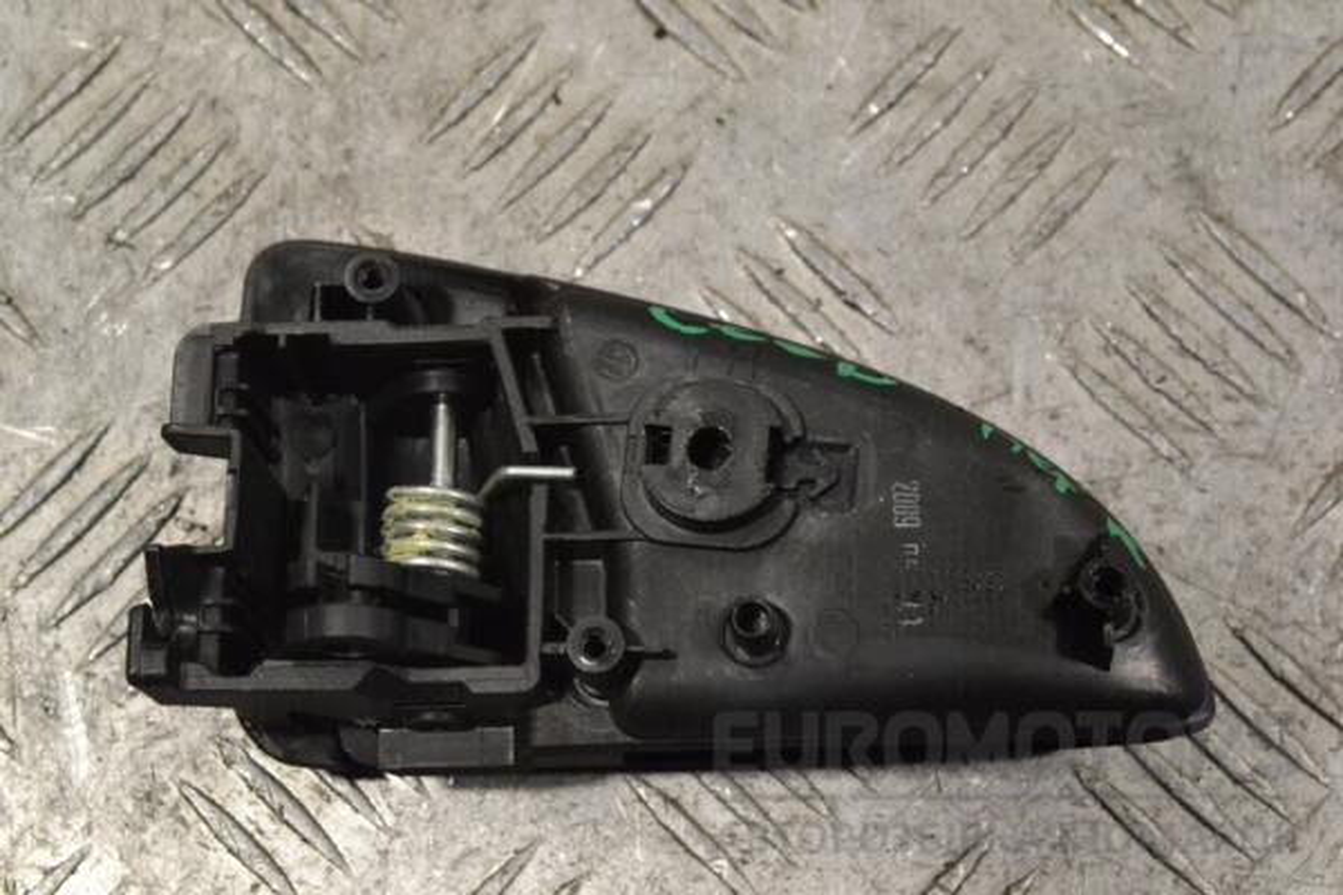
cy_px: 448
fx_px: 2518
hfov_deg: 29.9
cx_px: 672
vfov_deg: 20.2
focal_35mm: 68
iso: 3200
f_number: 9
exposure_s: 1/320
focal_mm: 45
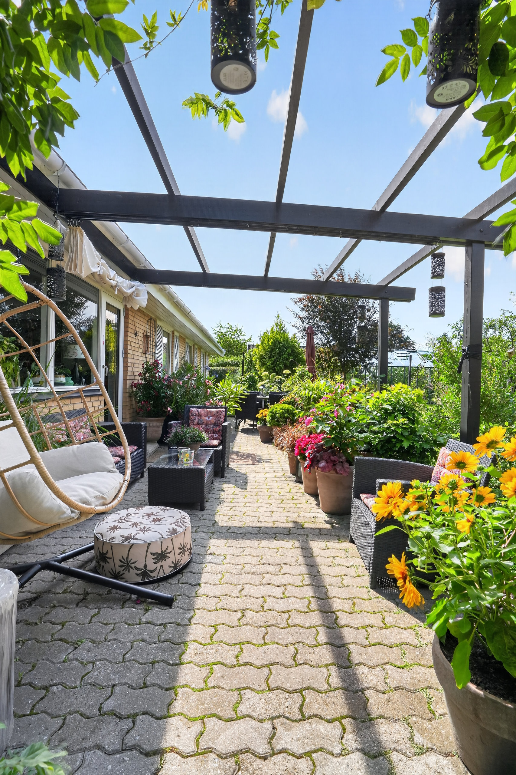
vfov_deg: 93.3
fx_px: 366
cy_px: 388
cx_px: 258
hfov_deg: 70.4
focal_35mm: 17
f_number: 9
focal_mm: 17
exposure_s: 1/1000
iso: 400
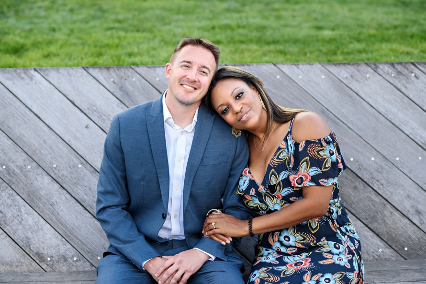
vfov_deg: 15.9
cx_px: 213
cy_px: 142
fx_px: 1017
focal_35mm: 86
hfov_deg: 23.6
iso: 320
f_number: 2.8
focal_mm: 85
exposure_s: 1/400
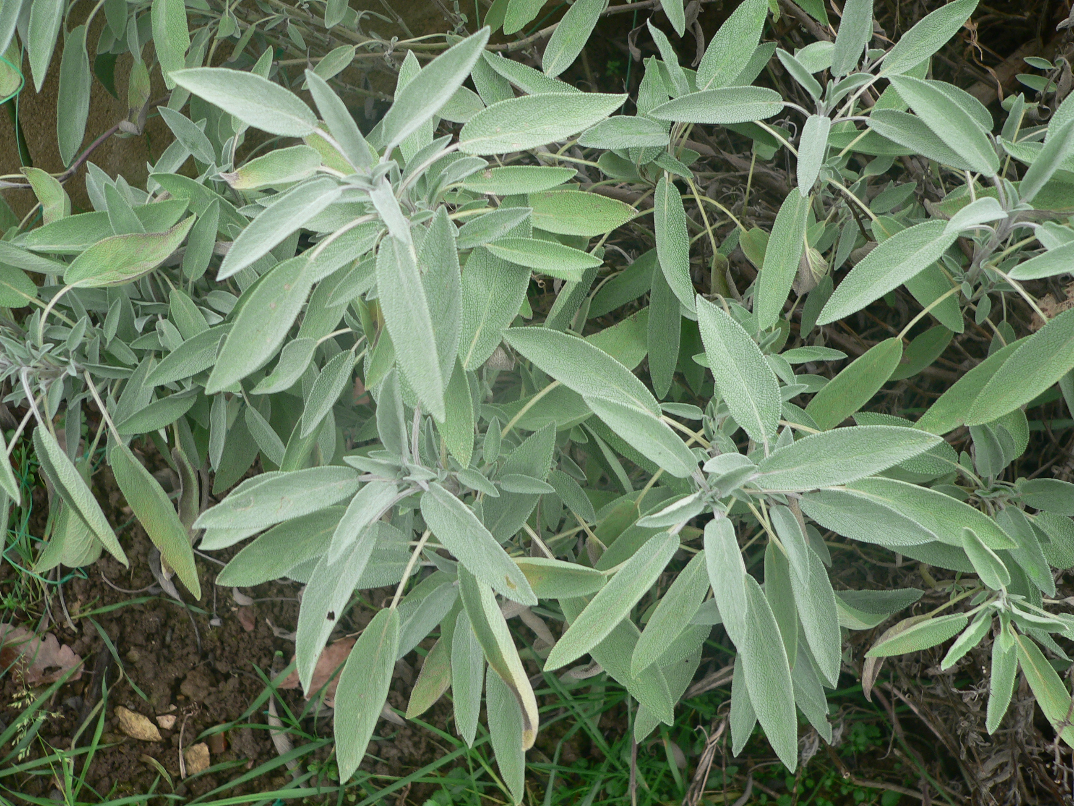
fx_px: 1427
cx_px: 537
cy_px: 403
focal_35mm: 46
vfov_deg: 31.5
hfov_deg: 41.2
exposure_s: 1/40
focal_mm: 7.6
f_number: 2.8
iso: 100
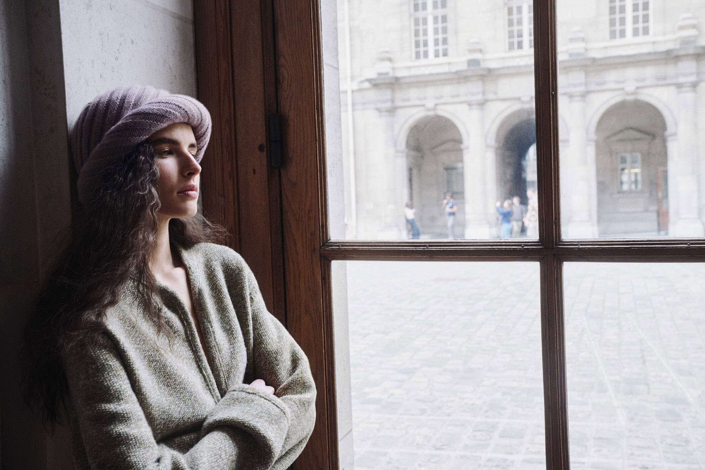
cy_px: 235
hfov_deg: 49.6
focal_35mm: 39
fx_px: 764
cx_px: 352
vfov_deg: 34.2
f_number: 7.1
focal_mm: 39
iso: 1000
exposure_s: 1/160
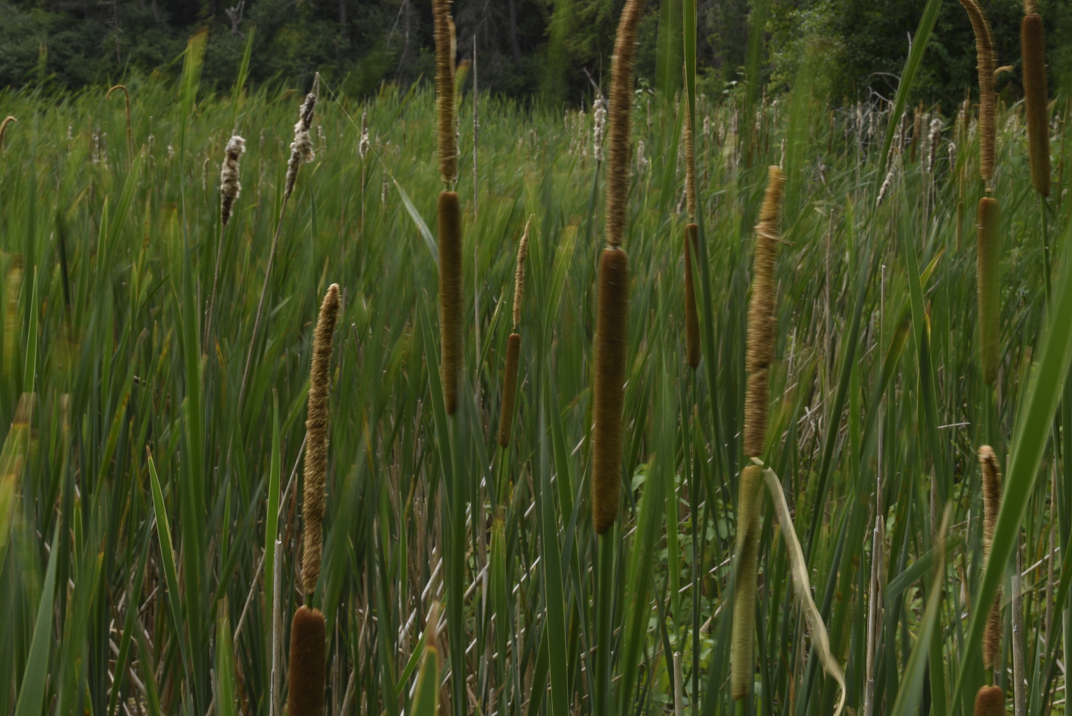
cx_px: 581
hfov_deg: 30.5
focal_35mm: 66
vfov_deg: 20.5
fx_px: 1966
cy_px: 171
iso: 100
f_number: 10
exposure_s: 1/10
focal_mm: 30
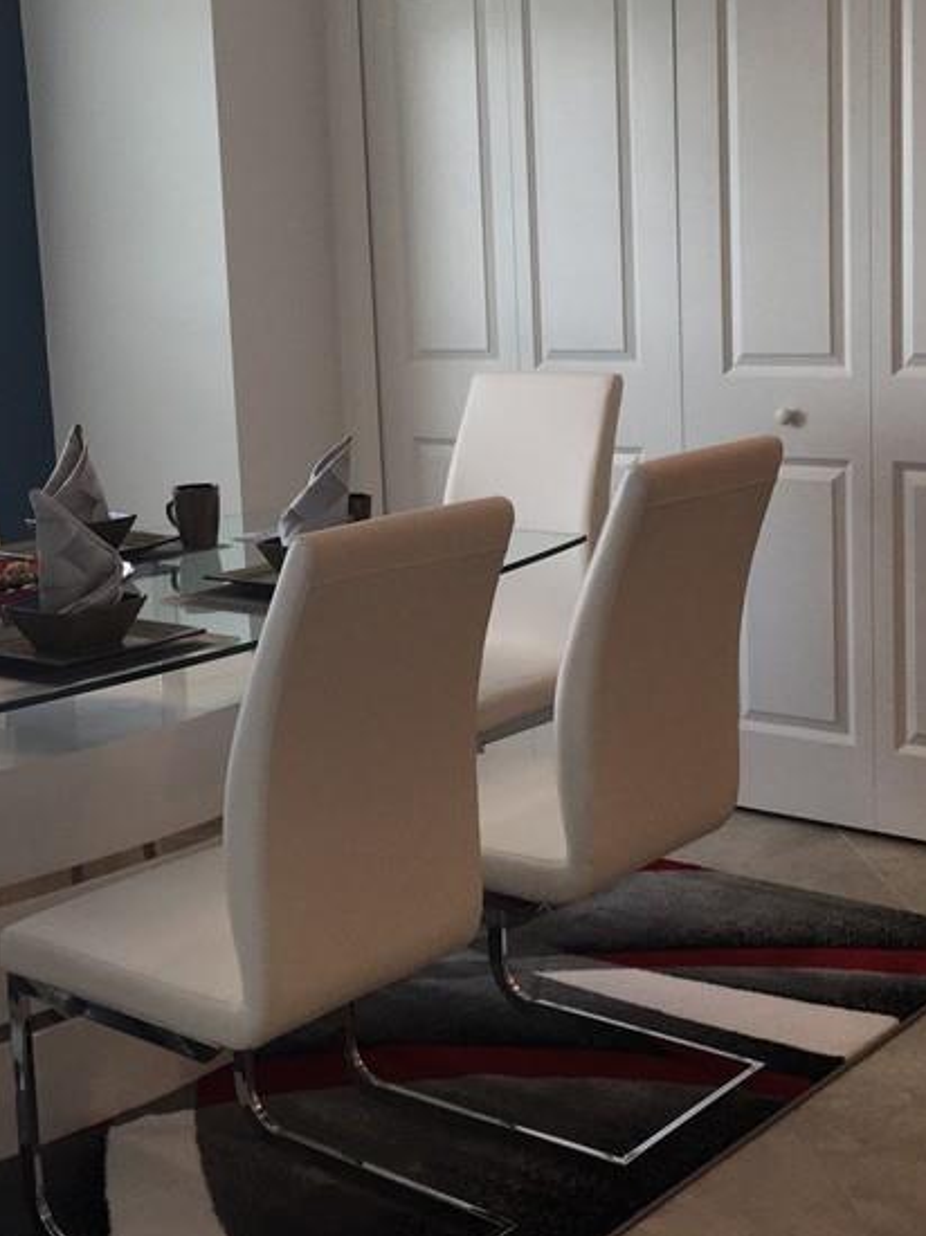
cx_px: 342
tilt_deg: -9.5
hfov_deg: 26.9
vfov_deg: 35.5
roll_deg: +2.8
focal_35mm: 54
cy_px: 569
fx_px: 1928
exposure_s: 1/120
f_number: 2.2
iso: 50
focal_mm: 4.15
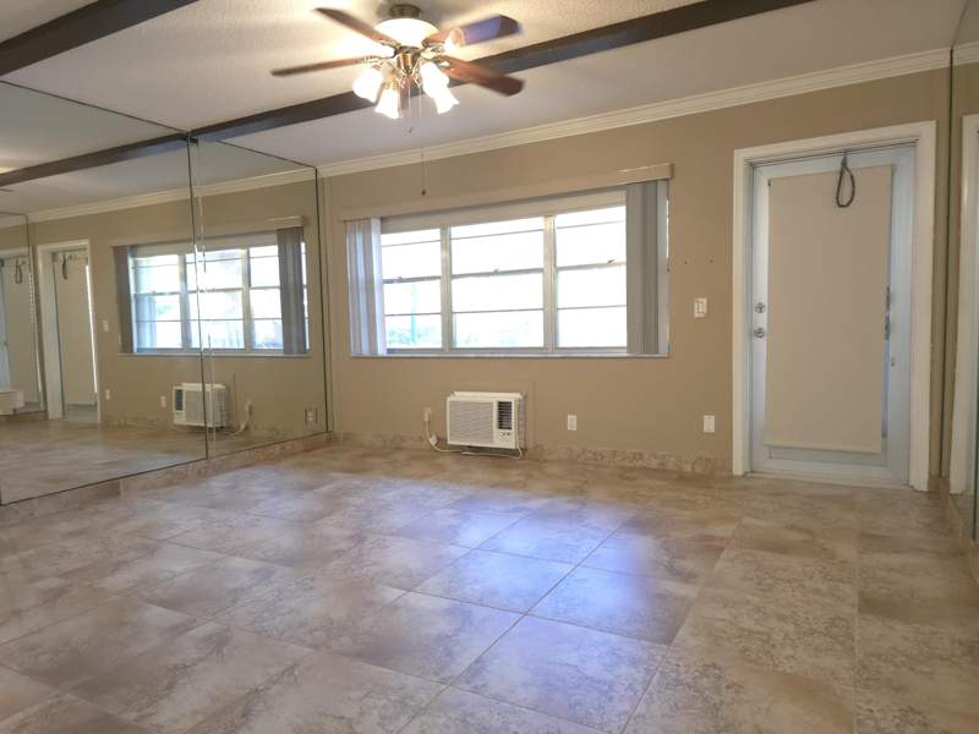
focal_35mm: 23
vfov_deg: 58.9
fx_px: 650
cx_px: 490
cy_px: 367
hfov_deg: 73.9
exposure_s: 1/125
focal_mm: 6.3
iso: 800
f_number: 1.7
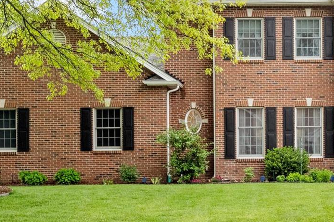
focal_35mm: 68
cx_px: 267
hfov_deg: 29.0
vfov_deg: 19.9
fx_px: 631
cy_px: 64
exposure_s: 1/50
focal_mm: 15
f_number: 8
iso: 400
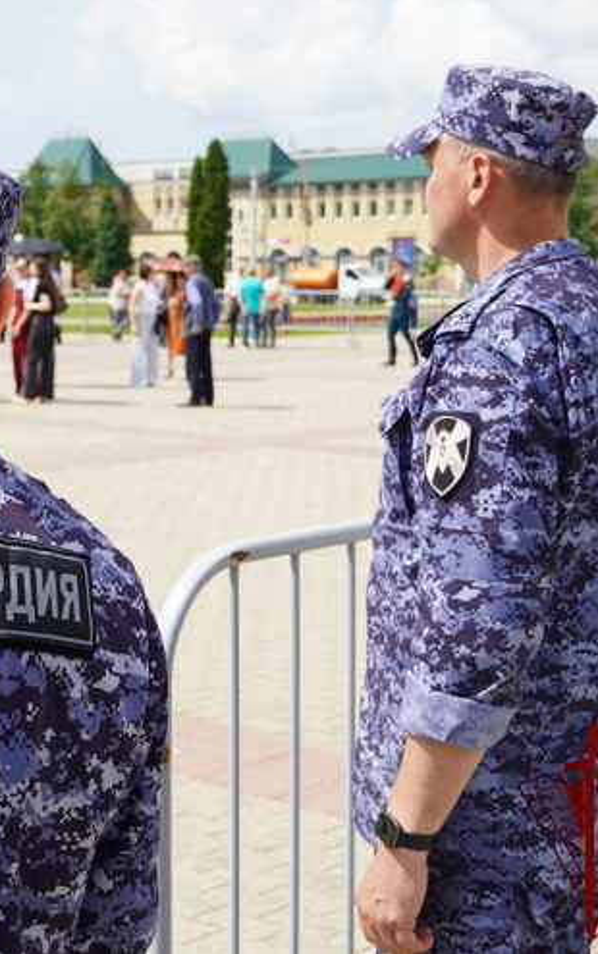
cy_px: 474
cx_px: -37
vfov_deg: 28.7
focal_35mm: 72
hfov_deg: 17.6
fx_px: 1869
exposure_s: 1/500
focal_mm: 31
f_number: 5
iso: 100
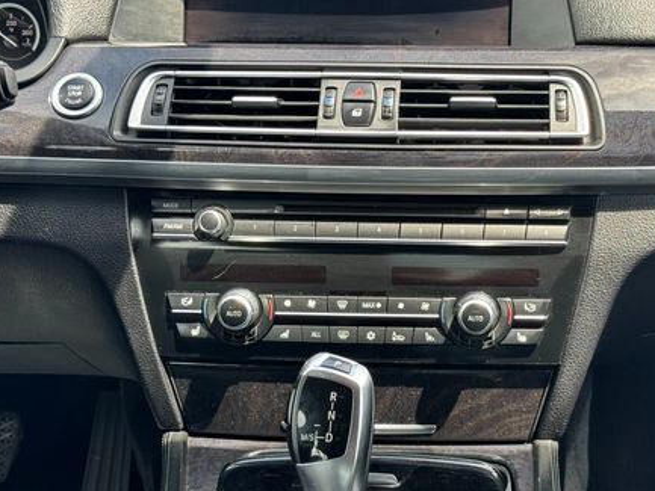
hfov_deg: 27.2
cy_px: 326
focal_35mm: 71
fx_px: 1344
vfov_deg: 20.7
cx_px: 430
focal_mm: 6.76
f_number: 1.78
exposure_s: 1/172
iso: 64
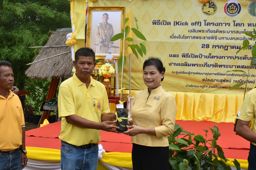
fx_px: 363
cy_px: 85
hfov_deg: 38.9
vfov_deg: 26.5
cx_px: 128
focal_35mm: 51
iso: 800
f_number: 13
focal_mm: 34
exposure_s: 1/640
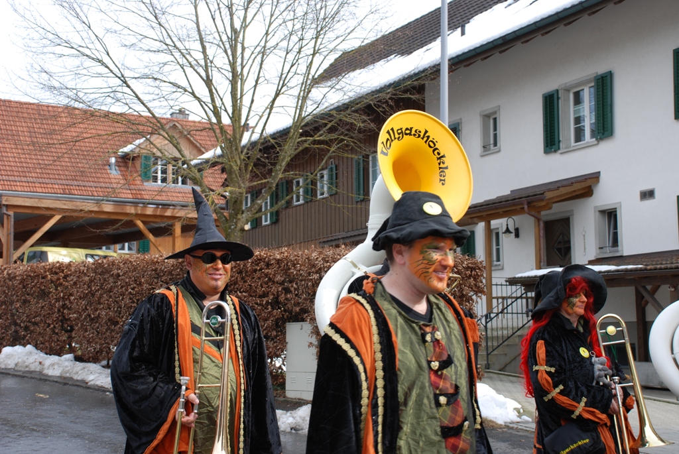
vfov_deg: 23.8
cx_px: 340
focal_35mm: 57
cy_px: 227
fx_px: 1076
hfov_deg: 35.0
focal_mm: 38
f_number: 6.3
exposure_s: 1/160
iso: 100
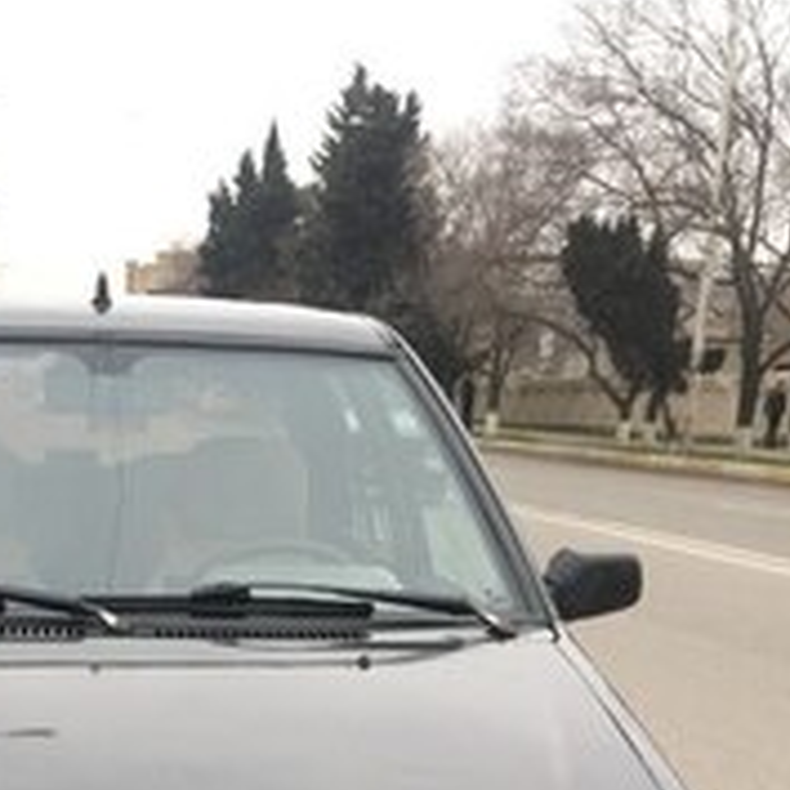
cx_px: 125
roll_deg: -1.6
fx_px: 1859
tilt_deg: -17.9
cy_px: 1004
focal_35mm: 72
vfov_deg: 21.8
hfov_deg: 23.5
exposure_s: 1/100
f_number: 2.2
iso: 32
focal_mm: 4.15
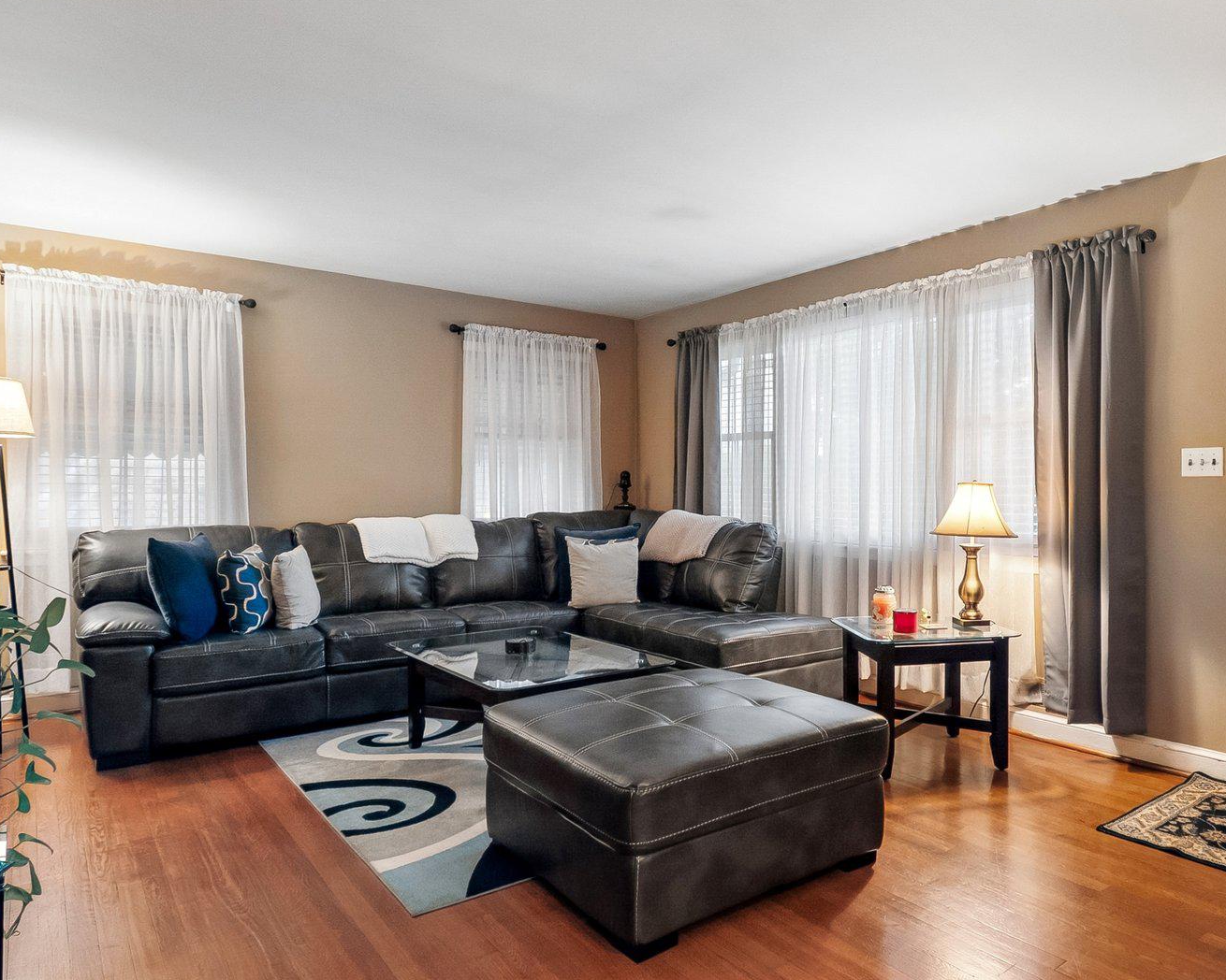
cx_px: 783
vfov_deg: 63.1
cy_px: 512
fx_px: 798
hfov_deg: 73.5
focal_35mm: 22
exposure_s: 1/10
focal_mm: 10
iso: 400
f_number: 5.6
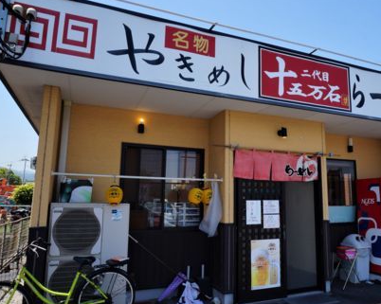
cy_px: 152
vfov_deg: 51.5
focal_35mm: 28
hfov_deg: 61.8
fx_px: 316
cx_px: 225
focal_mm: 16
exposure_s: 1/100
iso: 200
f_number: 16
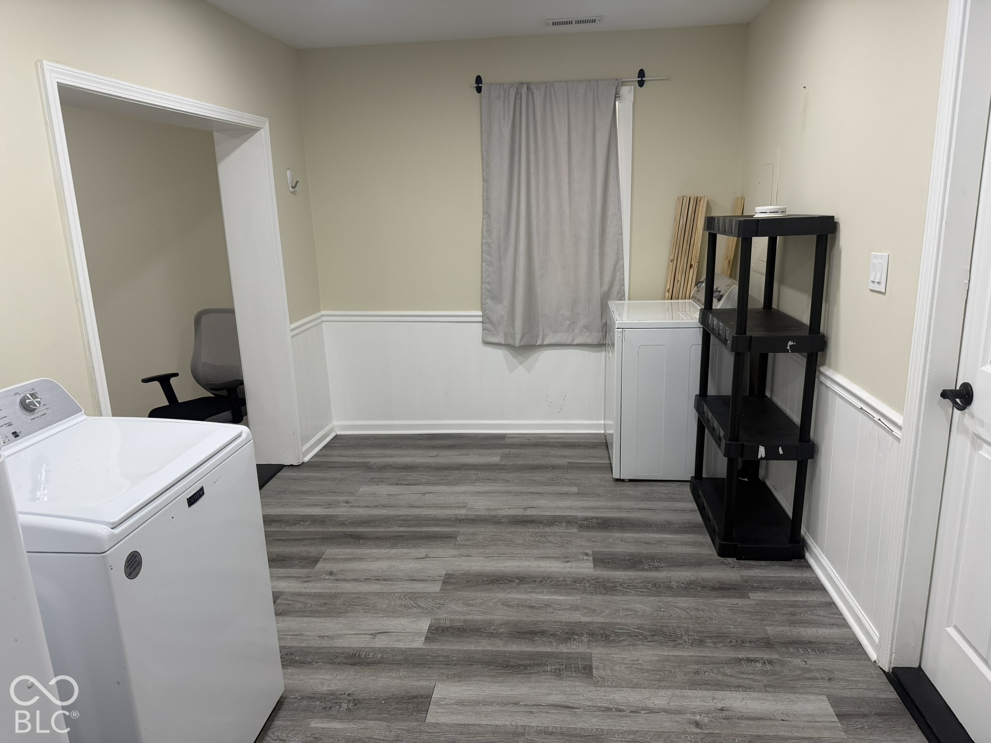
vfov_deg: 56.8
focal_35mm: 24
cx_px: 496
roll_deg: +2.6
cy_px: 372
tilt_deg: -13.6
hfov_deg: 71.6
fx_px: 687
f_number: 1.78
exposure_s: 1/120
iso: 200
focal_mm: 6.76
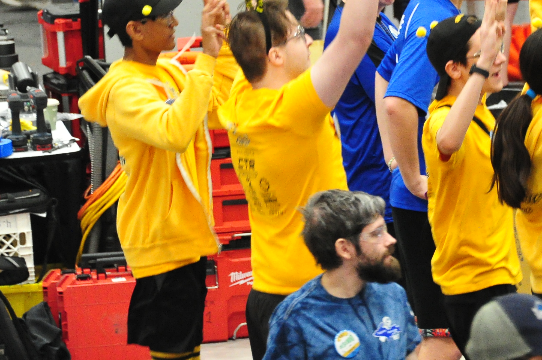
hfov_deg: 5.1
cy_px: 169
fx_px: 6123
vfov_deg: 3.4
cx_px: 388
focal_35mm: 407
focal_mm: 190
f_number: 5.6
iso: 10000
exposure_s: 1/100
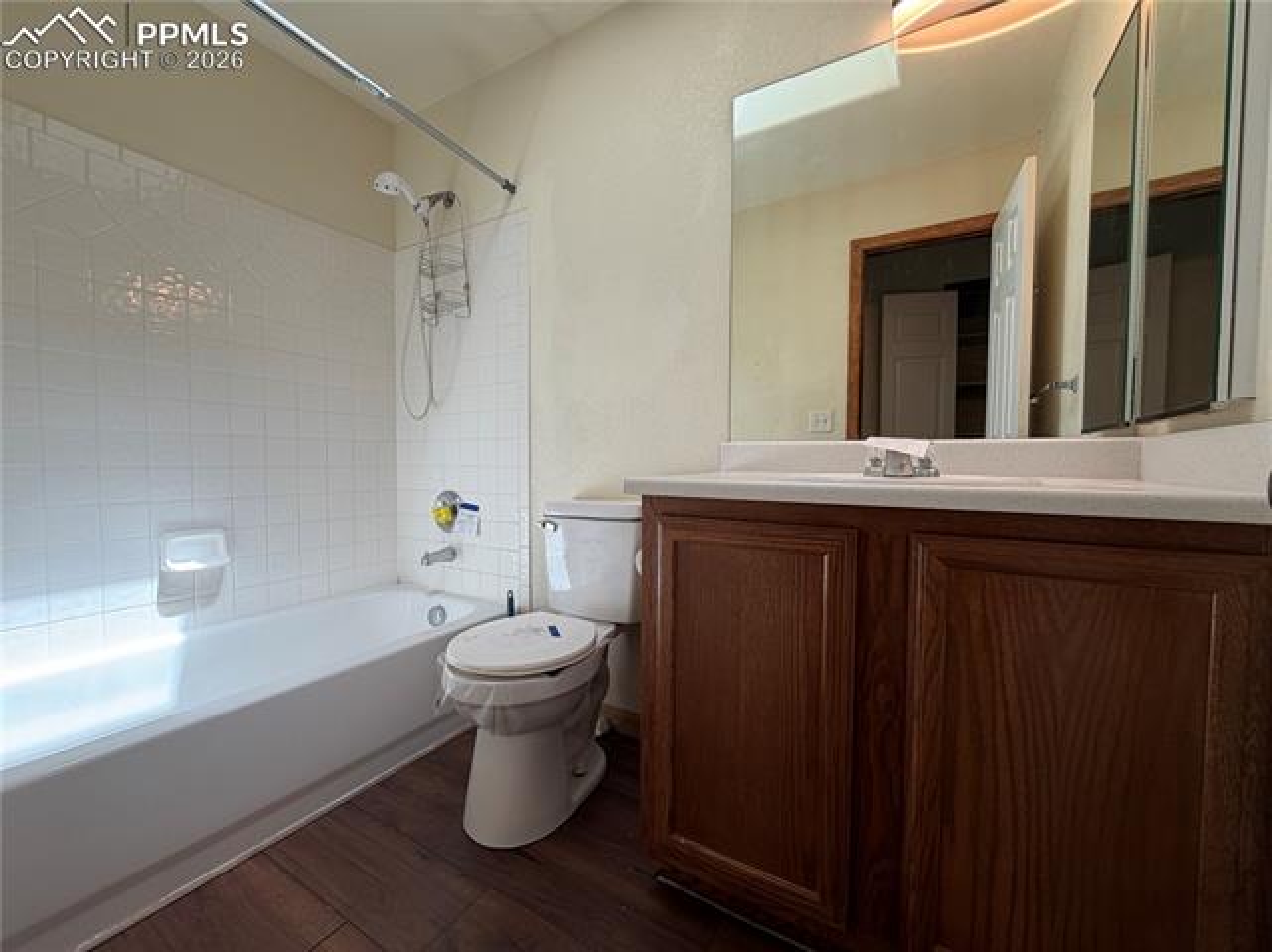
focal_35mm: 14
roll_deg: +0.3
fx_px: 514
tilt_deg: -1.8
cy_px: 476
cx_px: 636
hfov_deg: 102.1
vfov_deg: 85.6
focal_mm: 2.22
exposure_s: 1/120
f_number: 2.2
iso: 64
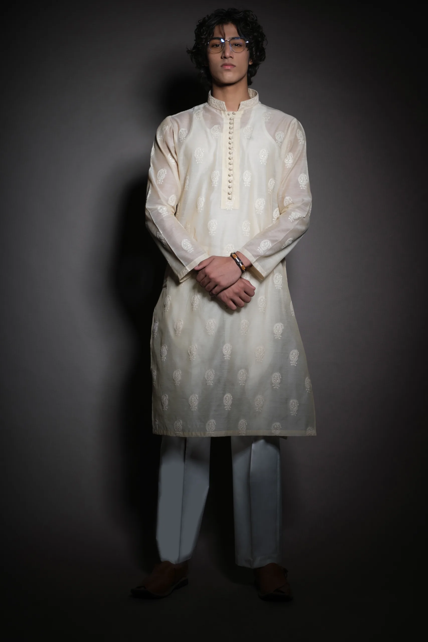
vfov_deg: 33.9
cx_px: 214
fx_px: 1052
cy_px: 321
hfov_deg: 23.0
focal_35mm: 59
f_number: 4.5
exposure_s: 1/250
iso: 200
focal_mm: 39
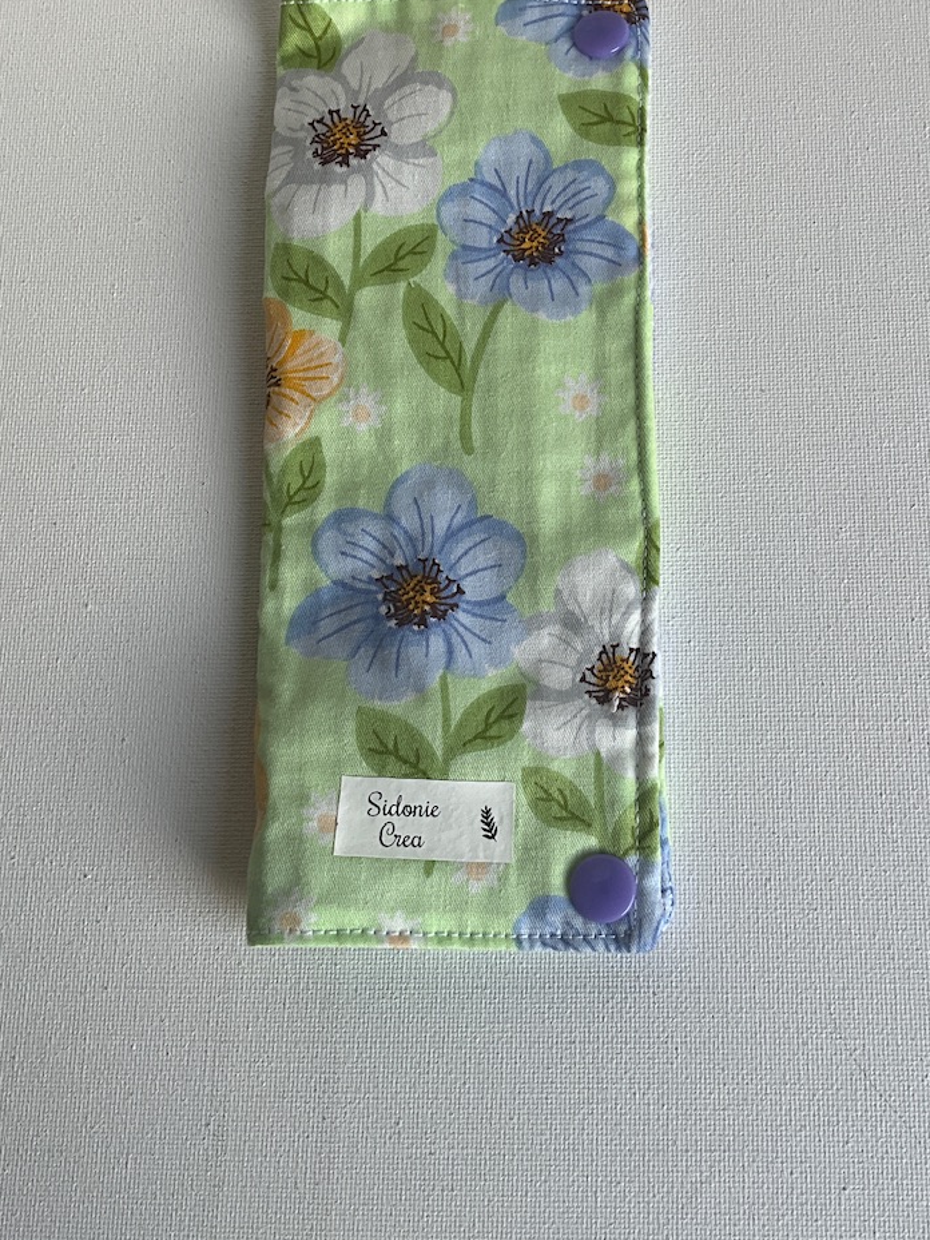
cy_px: 490
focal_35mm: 40
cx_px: 549
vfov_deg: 46.5
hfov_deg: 35.9
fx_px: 1433
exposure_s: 1/152
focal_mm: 3
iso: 20
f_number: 1.8
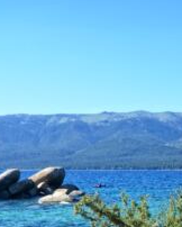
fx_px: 598
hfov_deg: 17.1
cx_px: 149
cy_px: 180
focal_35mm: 89
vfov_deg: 21.2
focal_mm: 20
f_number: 16
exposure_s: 1/100
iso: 200
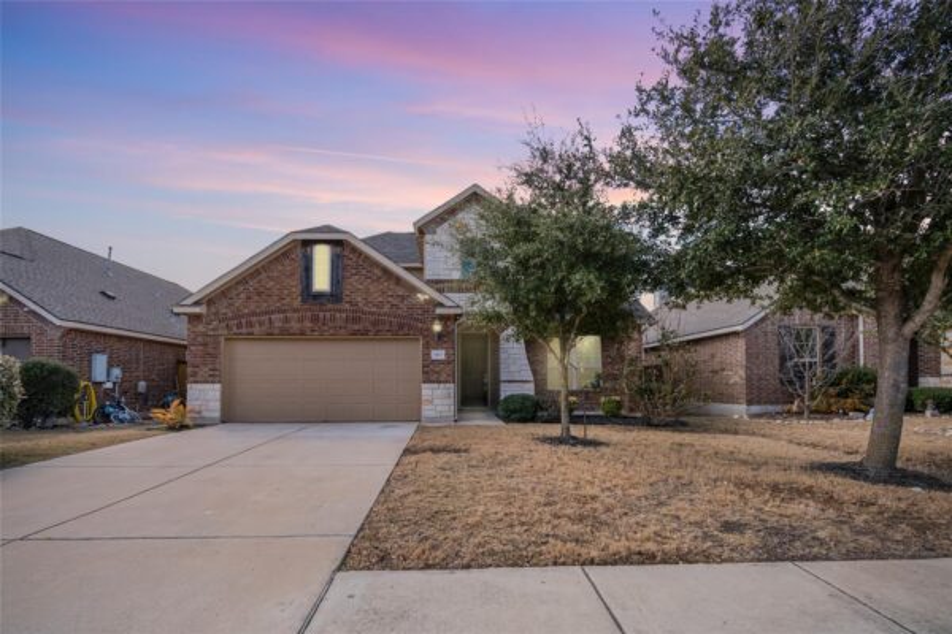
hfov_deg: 100.4
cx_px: 476
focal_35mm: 15
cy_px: 317
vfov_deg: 77.3
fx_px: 397
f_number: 8
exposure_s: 1/250
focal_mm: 10
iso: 140
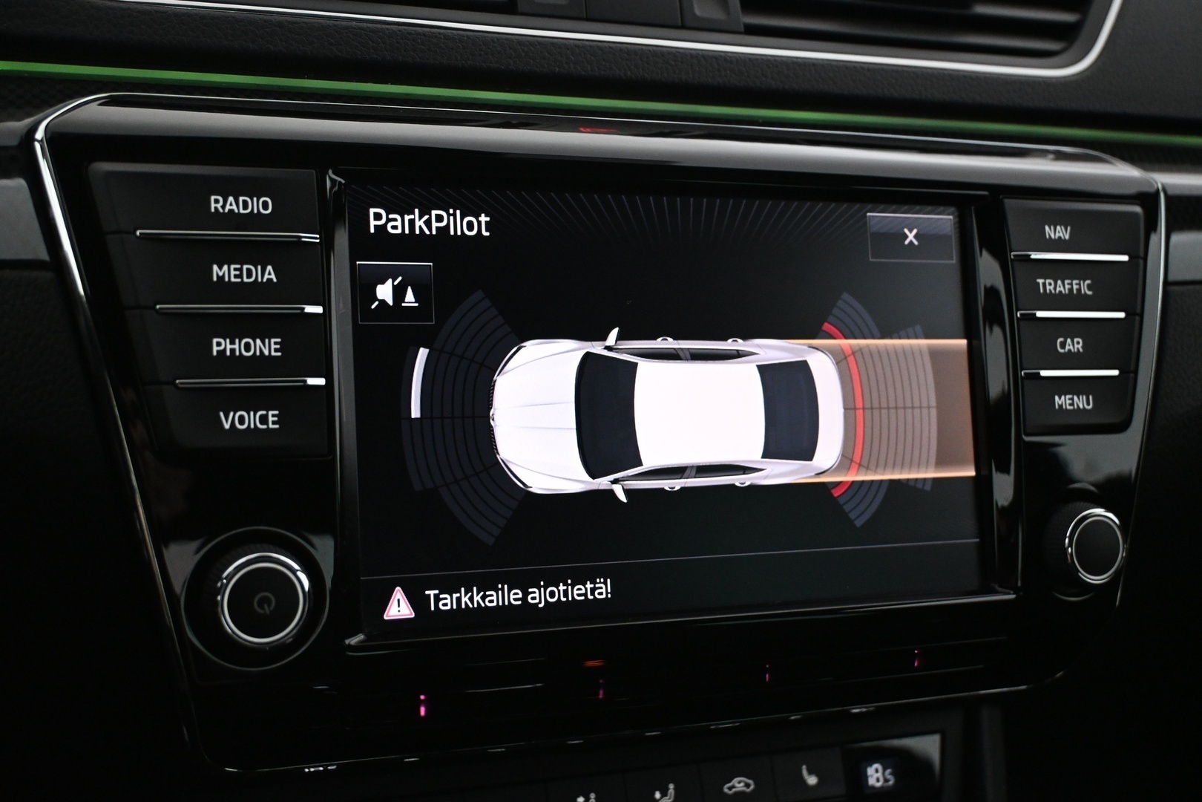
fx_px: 1502
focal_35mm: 45
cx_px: 601
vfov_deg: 29.9
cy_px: 401
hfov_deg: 43.6
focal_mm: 30
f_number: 4.8
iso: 3600
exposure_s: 1/50
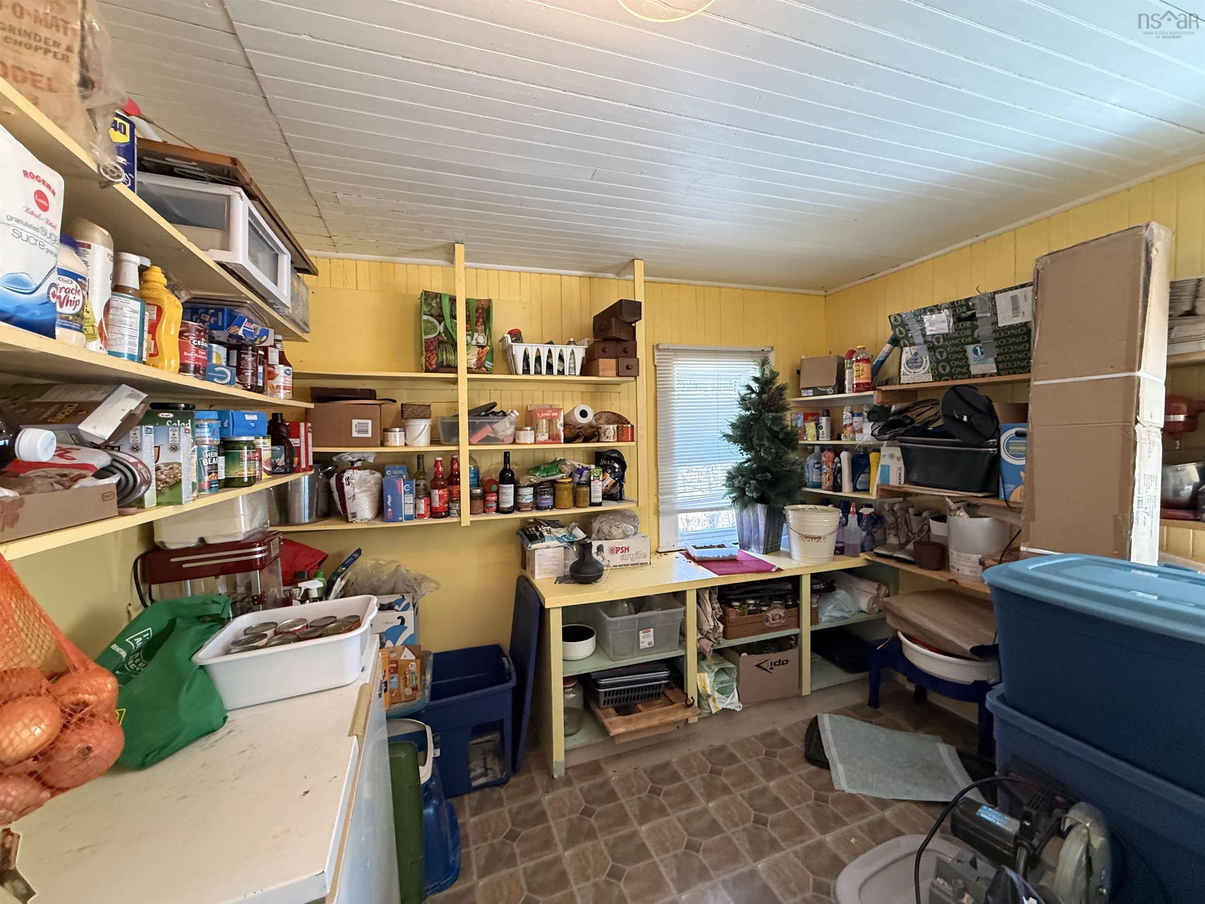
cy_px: 452
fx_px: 487
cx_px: 602
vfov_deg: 85.7
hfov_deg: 102.1
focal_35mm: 14
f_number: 2.2
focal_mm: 2.22
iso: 500
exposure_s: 1/120
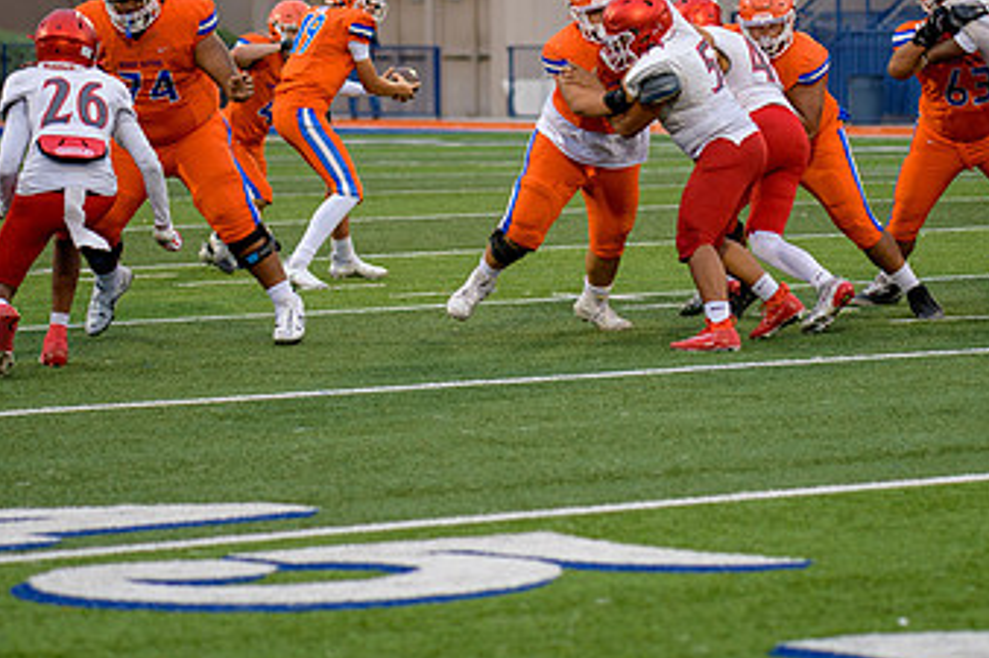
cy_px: 116
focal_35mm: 206
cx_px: 559
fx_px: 5656
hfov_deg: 10.0
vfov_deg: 6.7
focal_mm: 120
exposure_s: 1/500
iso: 400
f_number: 2.8
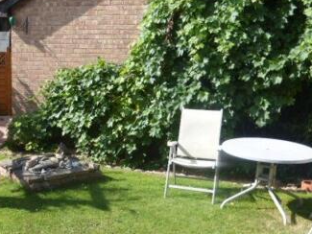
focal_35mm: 43
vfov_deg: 33.5
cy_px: 137
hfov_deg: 43.1
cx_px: 100
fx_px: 388
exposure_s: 1/500
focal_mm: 4.3
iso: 100
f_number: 3.3
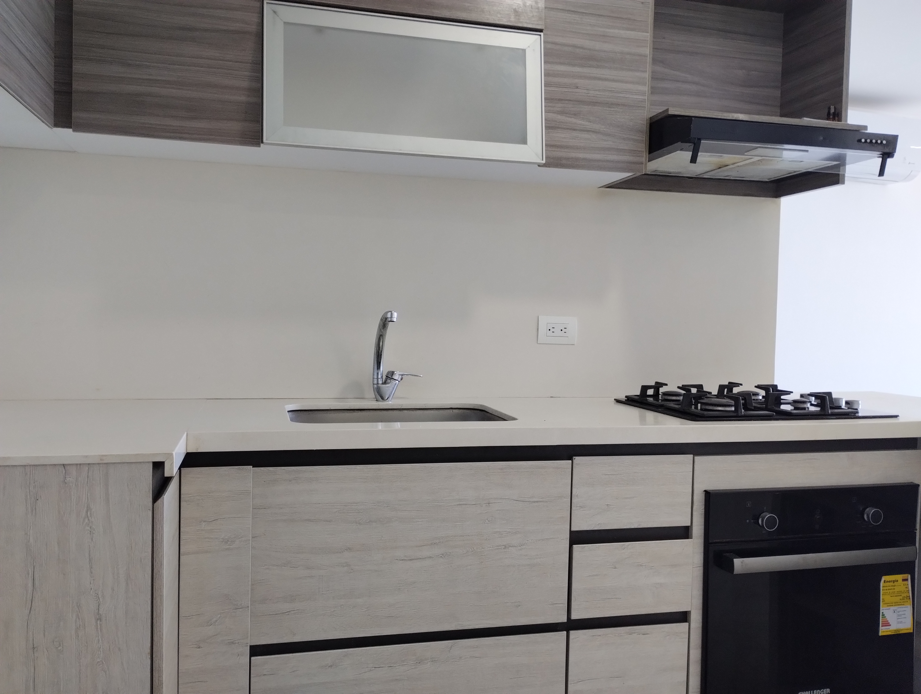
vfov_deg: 49.9
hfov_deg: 63.4
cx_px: 460
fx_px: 746
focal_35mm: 28
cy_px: 347
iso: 394
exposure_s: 1/30
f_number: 1.8
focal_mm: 4.27
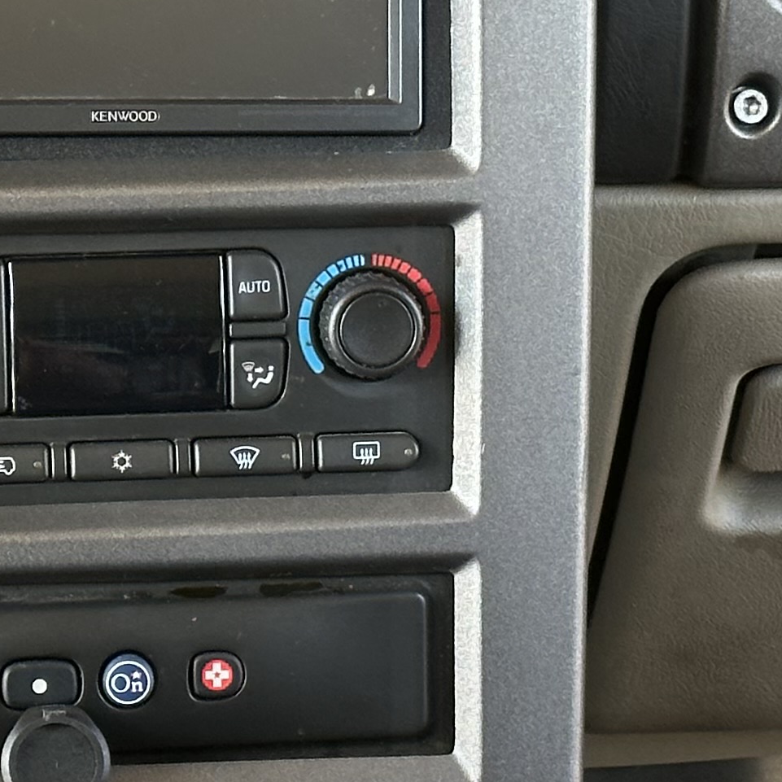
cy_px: 493
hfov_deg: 9.8
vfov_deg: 9.8
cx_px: 189
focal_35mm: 178
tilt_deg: -16.6
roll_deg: +0.0
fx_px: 4549
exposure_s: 1/60
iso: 125
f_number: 1.78
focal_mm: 6.86
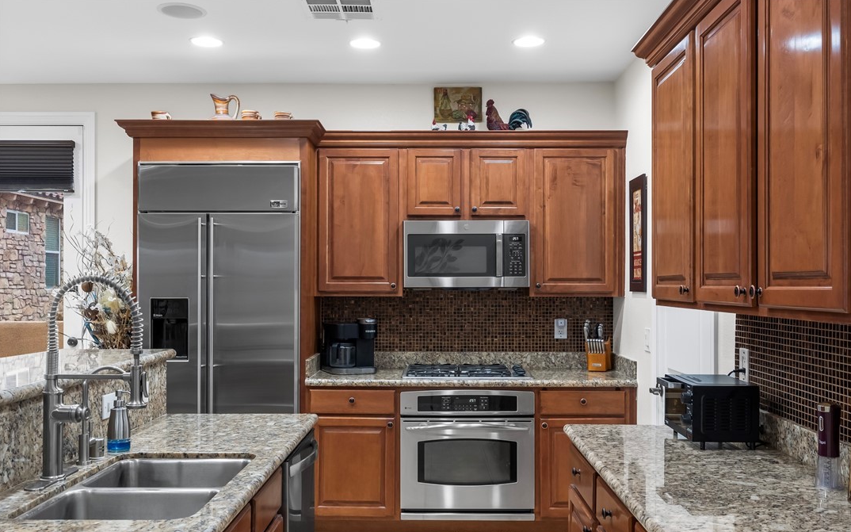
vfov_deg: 37.2
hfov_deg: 56.7
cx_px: 427
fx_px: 788
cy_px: 284
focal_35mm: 34
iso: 400
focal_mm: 22
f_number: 8
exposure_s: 1/160
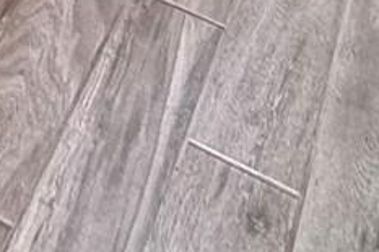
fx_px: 1052
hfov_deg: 19.7
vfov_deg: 8.8
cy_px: -657
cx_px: -10
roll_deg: -0.6
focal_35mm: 100
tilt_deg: -15.2
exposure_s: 1/120
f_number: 2.2
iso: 320
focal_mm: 2.22
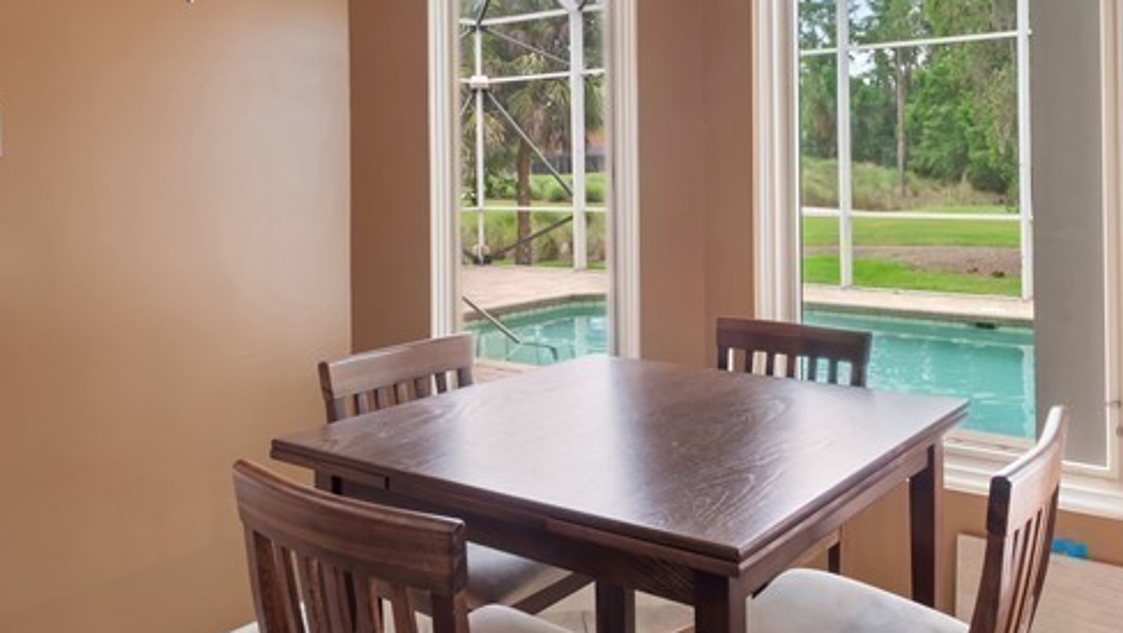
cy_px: 198
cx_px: 635
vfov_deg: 36.3
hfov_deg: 60.8
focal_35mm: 32
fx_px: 953
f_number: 7.1
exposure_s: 1/3
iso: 200
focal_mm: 7
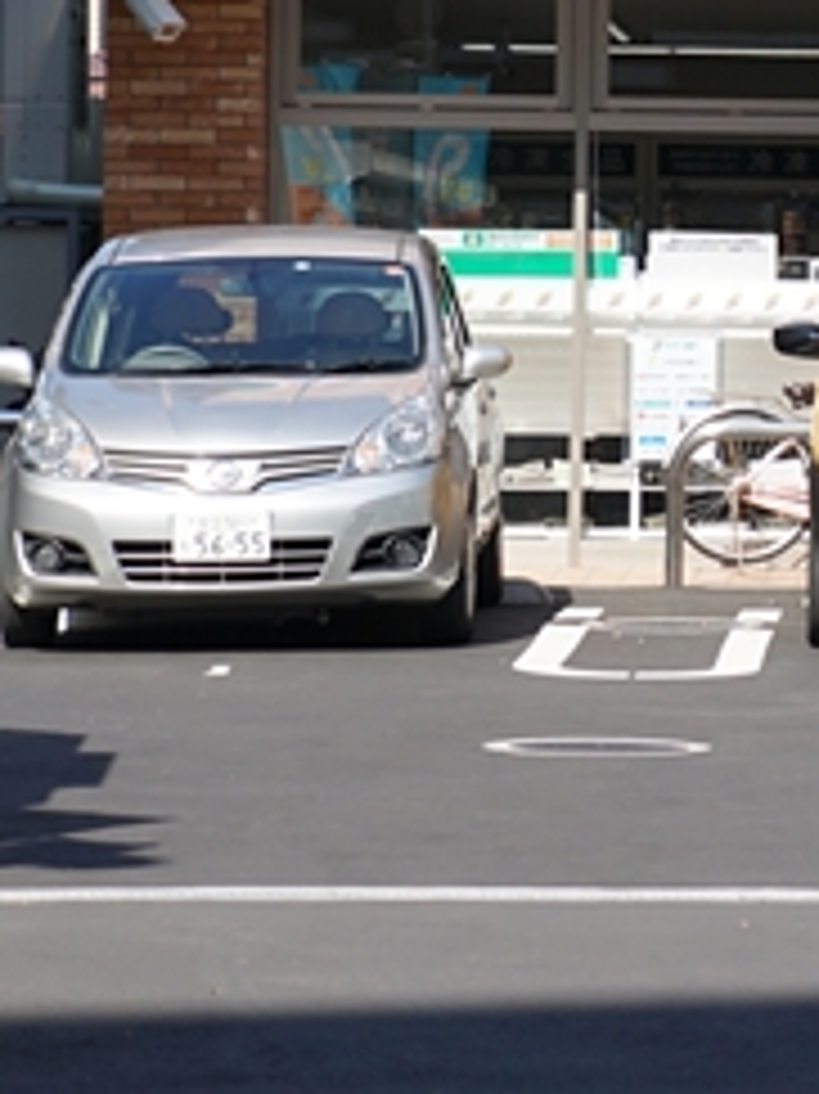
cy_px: 162
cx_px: 1530
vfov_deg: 7.6
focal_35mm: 260
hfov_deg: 5.6
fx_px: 8209
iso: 100
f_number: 5.6
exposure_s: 1/400
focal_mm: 55
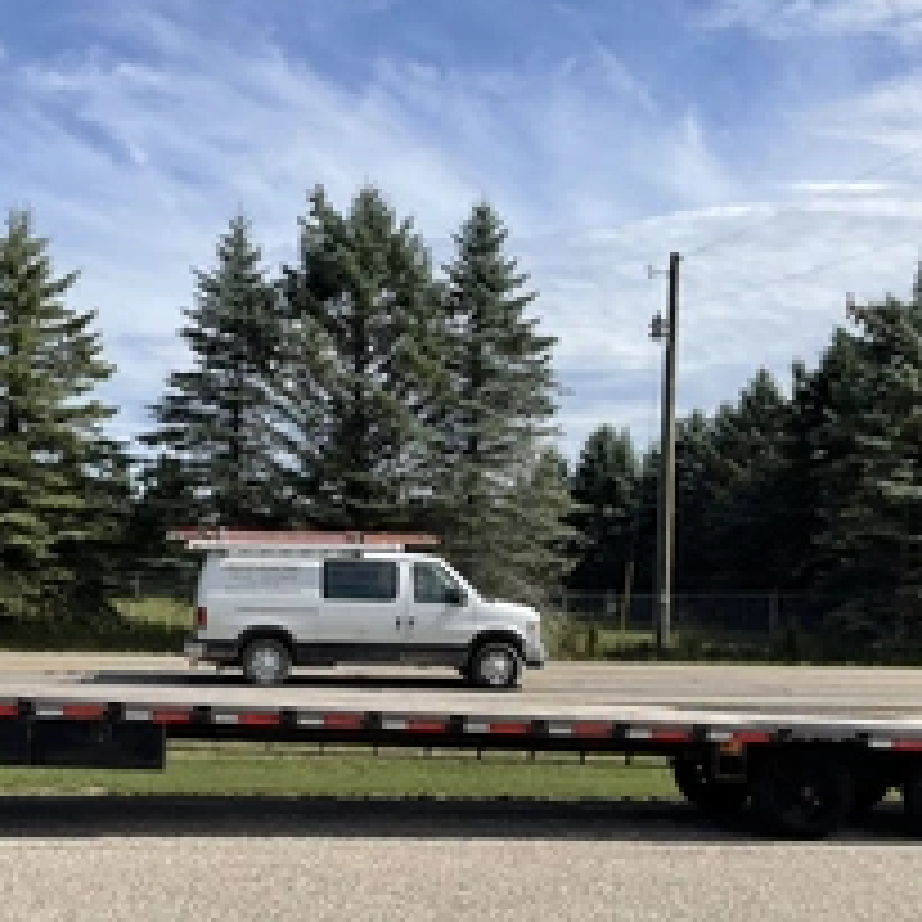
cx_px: 369
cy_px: 661
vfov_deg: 33.5
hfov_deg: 33.9
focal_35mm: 50
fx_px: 1507
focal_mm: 3
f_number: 1.8
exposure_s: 1/2538
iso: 25
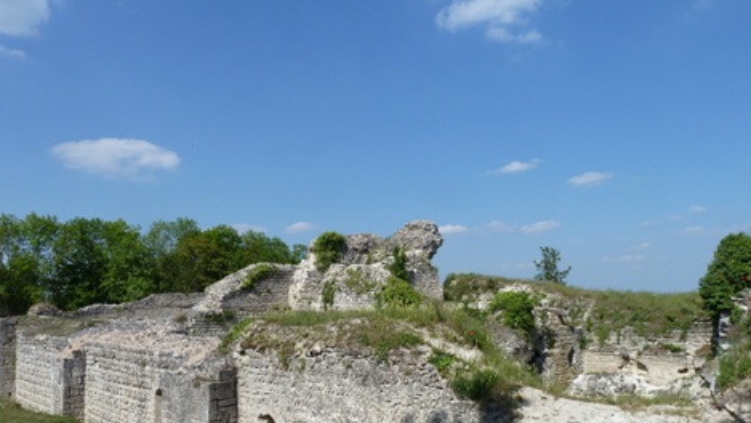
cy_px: 281
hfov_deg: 67.9
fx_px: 558
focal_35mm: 28
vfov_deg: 41.0
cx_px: 368
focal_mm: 4.1
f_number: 5.6
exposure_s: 1/400
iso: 80
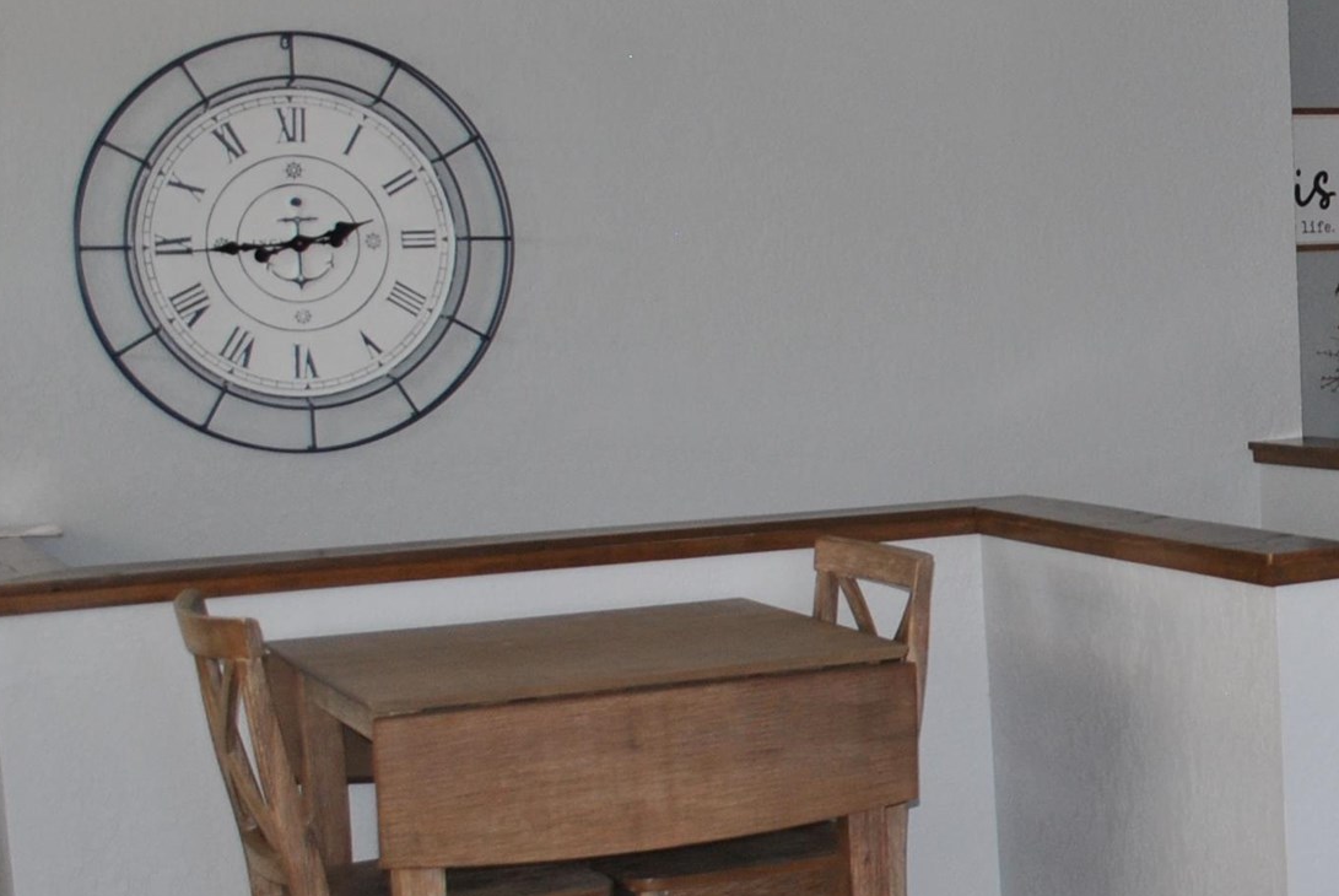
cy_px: 544
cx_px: 1654
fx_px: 2830
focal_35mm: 76
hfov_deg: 24.0
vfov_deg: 18.0
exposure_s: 1/60
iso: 200
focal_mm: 18
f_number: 3.5
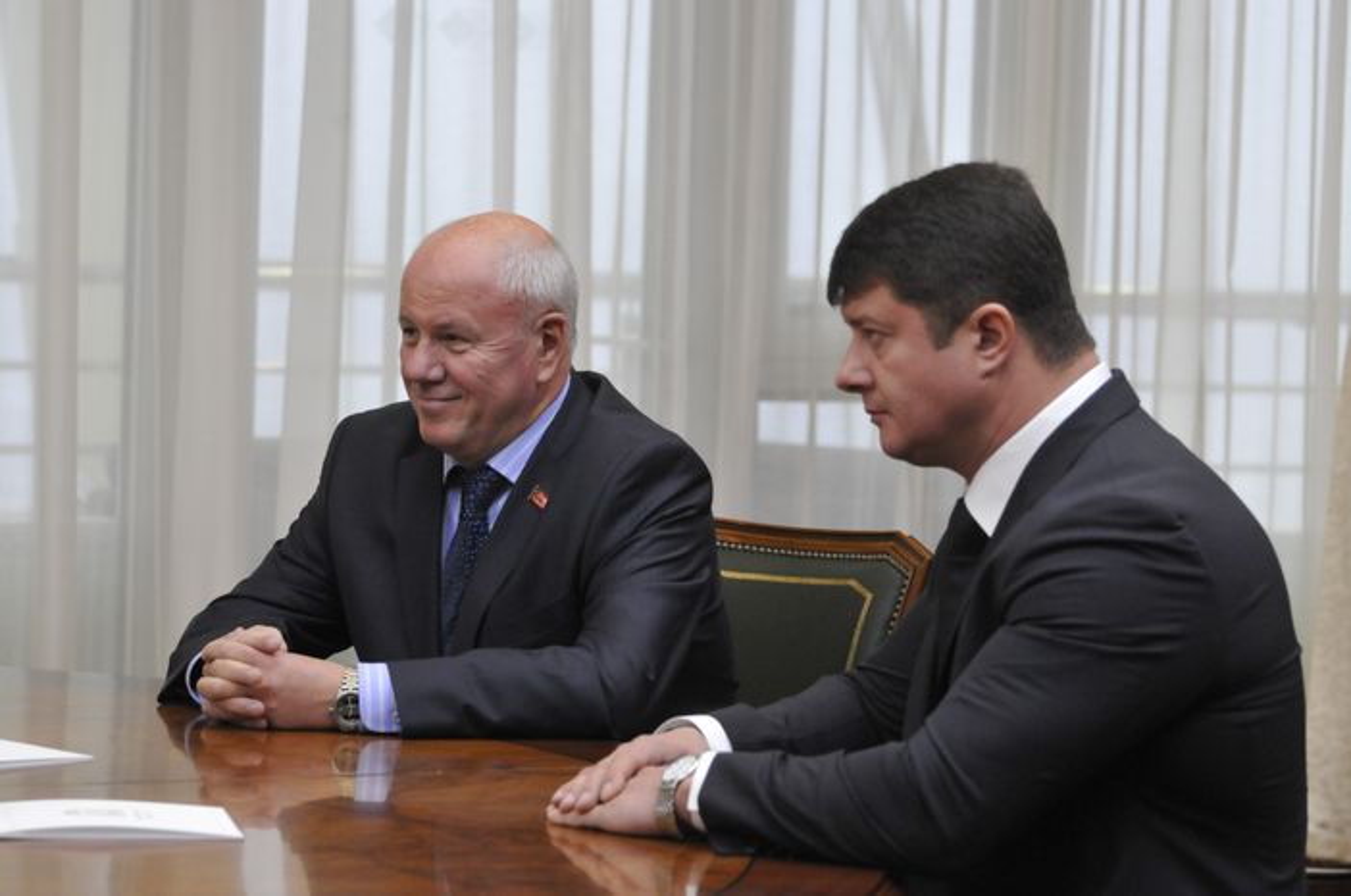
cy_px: 448
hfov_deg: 17.1
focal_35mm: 120
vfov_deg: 11.4
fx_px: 4497
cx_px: 676
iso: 1600
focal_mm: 80
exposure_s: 1/80
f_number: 4.5
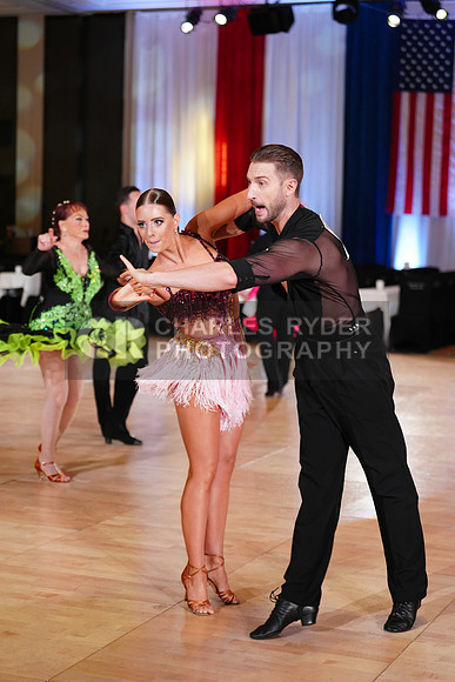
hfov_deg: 19.5
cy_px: 341
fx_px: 1326
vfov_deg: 28.8
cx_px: 228
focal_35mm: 70
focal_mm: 70
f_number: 2.8
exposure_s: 1/400
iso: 1600
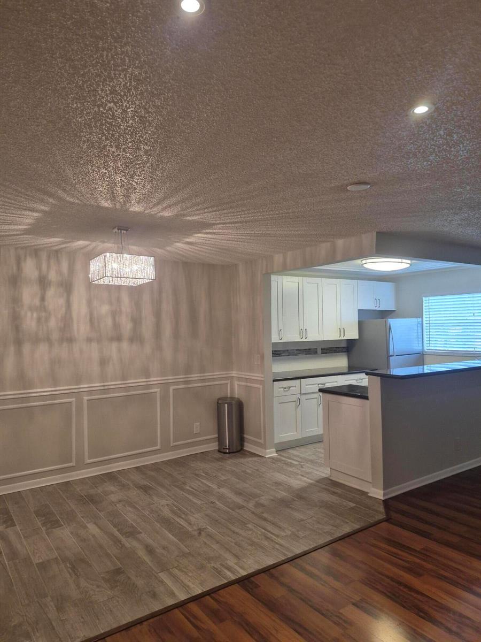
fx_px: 426
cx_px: 240
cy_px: 321
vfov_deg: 73.9
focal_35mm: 23
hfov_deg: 58.9
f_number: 1.8
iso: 125
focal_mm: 5.4
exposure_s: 1/120
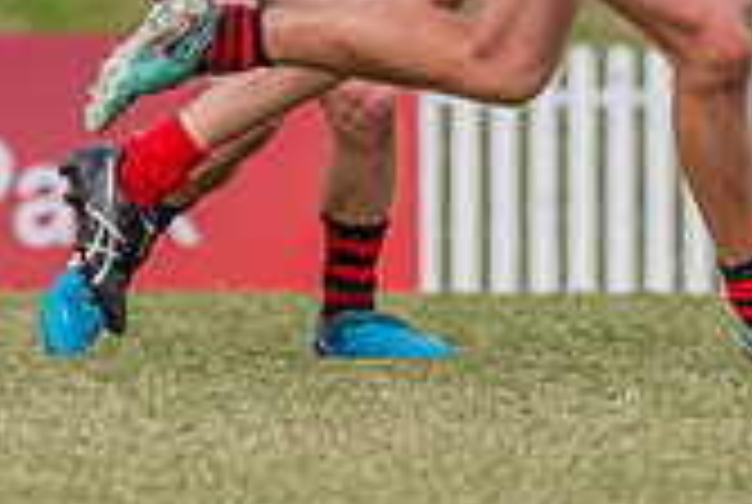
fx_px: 42710
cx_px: 750
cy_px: -56
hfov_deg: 1.0
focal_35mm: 2041
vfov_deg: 0.7
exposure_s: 1/1250
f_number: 8
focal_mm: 420
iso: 800
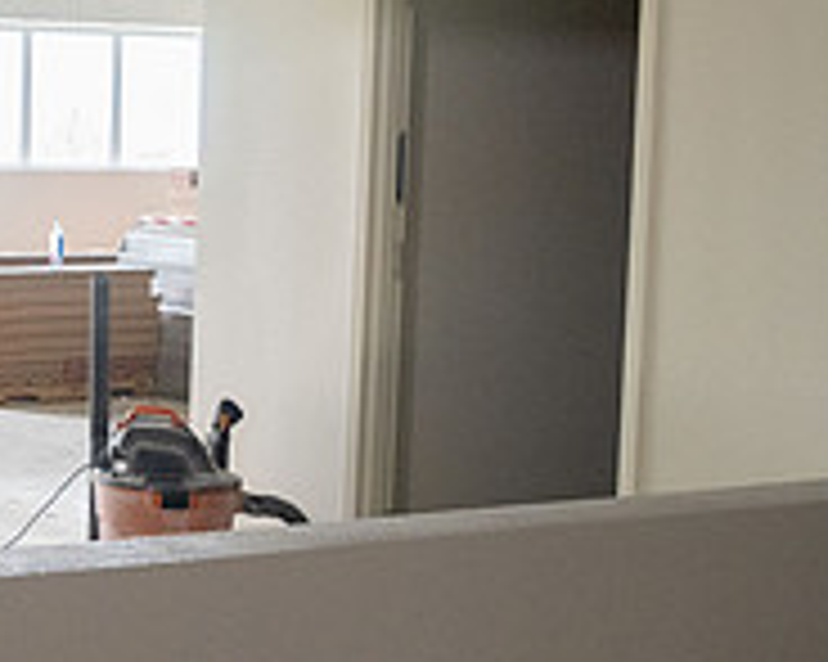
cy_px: 259
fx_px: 1739
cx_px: -360
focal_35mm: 71
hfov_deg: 22.6
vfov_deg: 21.5
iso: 1600
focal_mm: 24
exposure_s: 1/250
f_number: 4
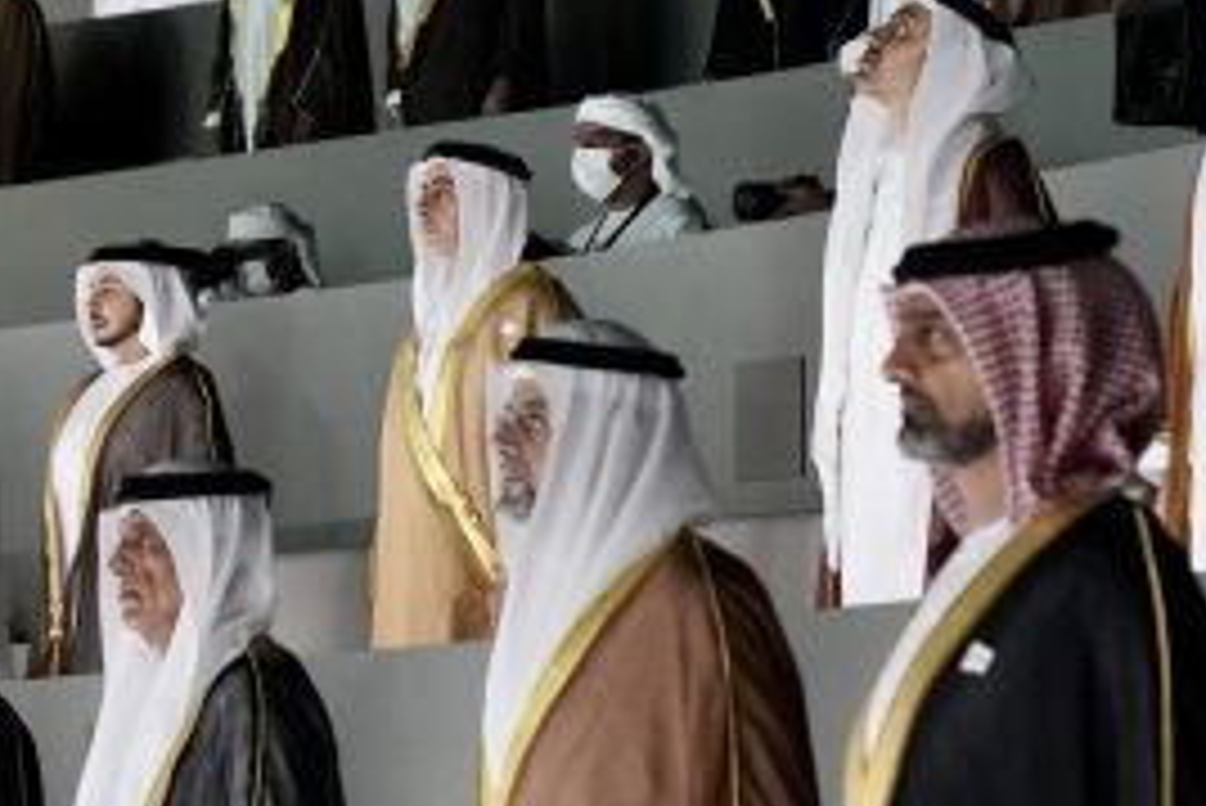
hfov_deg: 9.7
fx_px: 7005
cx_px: -112
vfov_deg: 6.6
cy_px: 709
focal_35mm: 209
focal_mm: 70
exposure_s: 1/60
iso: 8000
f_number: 4
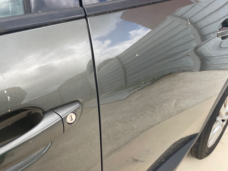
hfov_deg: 67.3
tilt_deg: -26.7
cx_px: 114
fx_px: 171
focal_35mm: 26
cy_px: 86
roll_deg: -0.7
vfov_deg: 53.1
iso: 32
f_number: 1.6
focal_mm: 4.2
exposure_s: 1/487
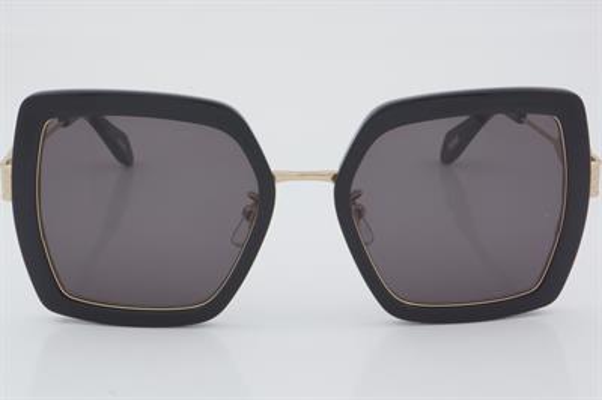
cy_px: 200
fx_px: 1378
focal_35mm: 82
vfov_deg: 16.5
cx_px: 301
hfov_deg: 24.6
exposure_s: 1/3
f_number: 32
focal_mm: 55
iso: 100
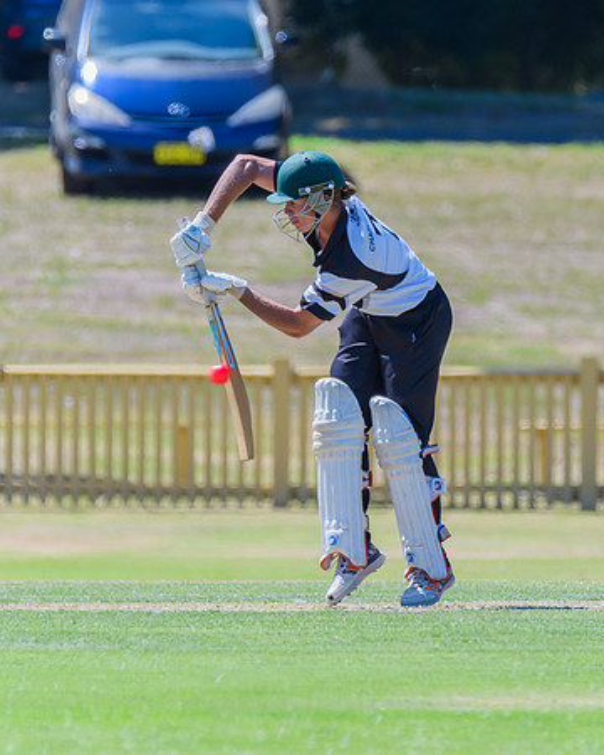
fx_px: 21365
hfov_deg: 1.6
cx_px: 384
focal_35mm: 956
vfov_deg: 2.0
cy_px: 378
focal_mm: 450
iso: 400
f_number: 6
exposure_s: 1/1000
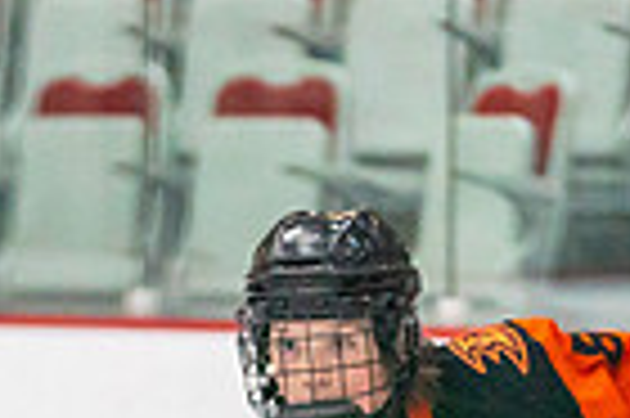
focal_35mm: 623
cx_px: 324
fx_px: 10890
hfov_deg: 3.3
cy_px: 971
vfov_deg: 2.2
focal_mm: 134
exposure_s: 1/1250
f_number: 2.8
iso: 3200
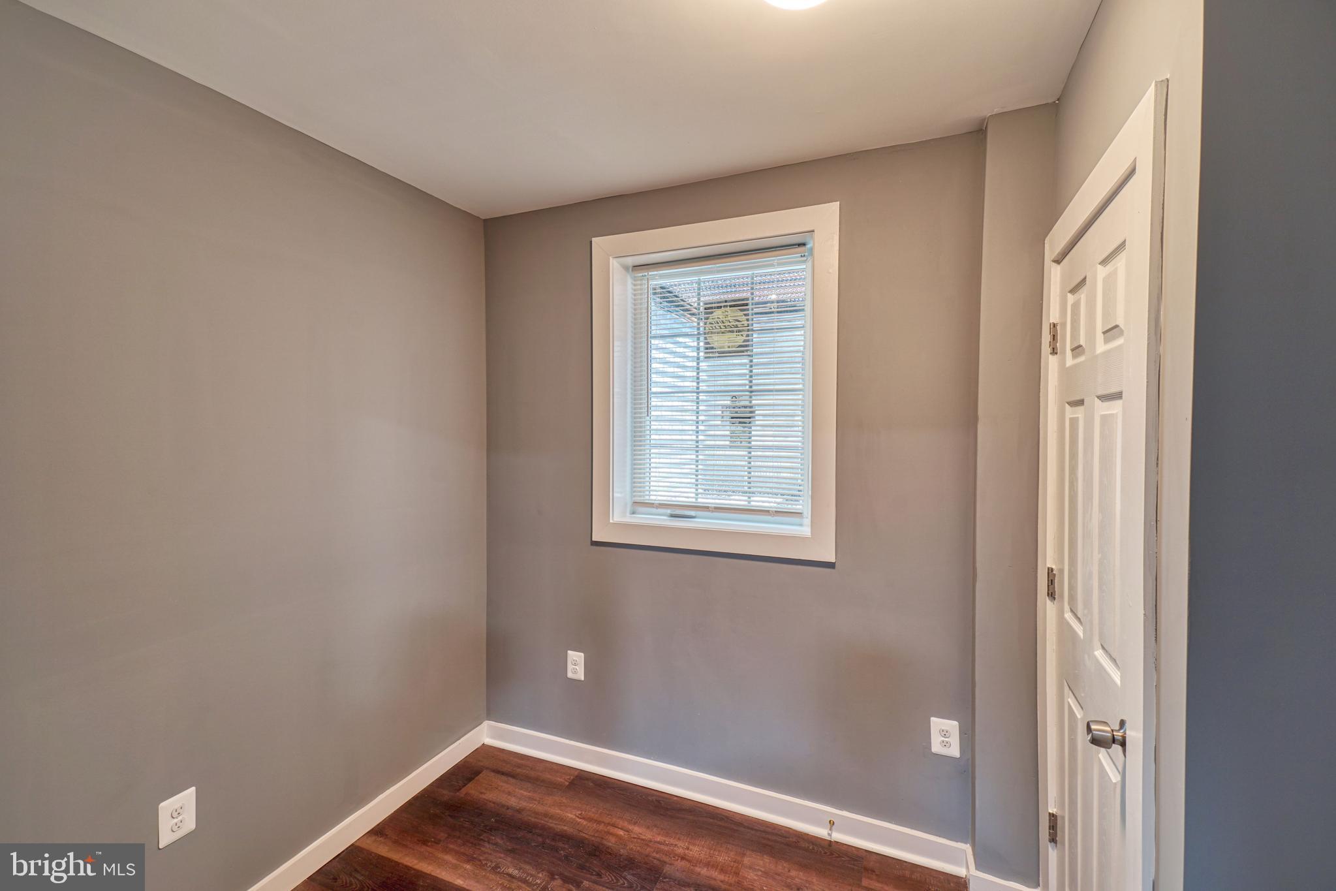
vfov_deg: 77.3
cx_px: 668
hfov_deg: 100.4
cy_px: 446
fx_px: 557
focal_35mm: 15
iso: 100
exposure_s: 1/1.25
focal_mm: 10
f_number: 11
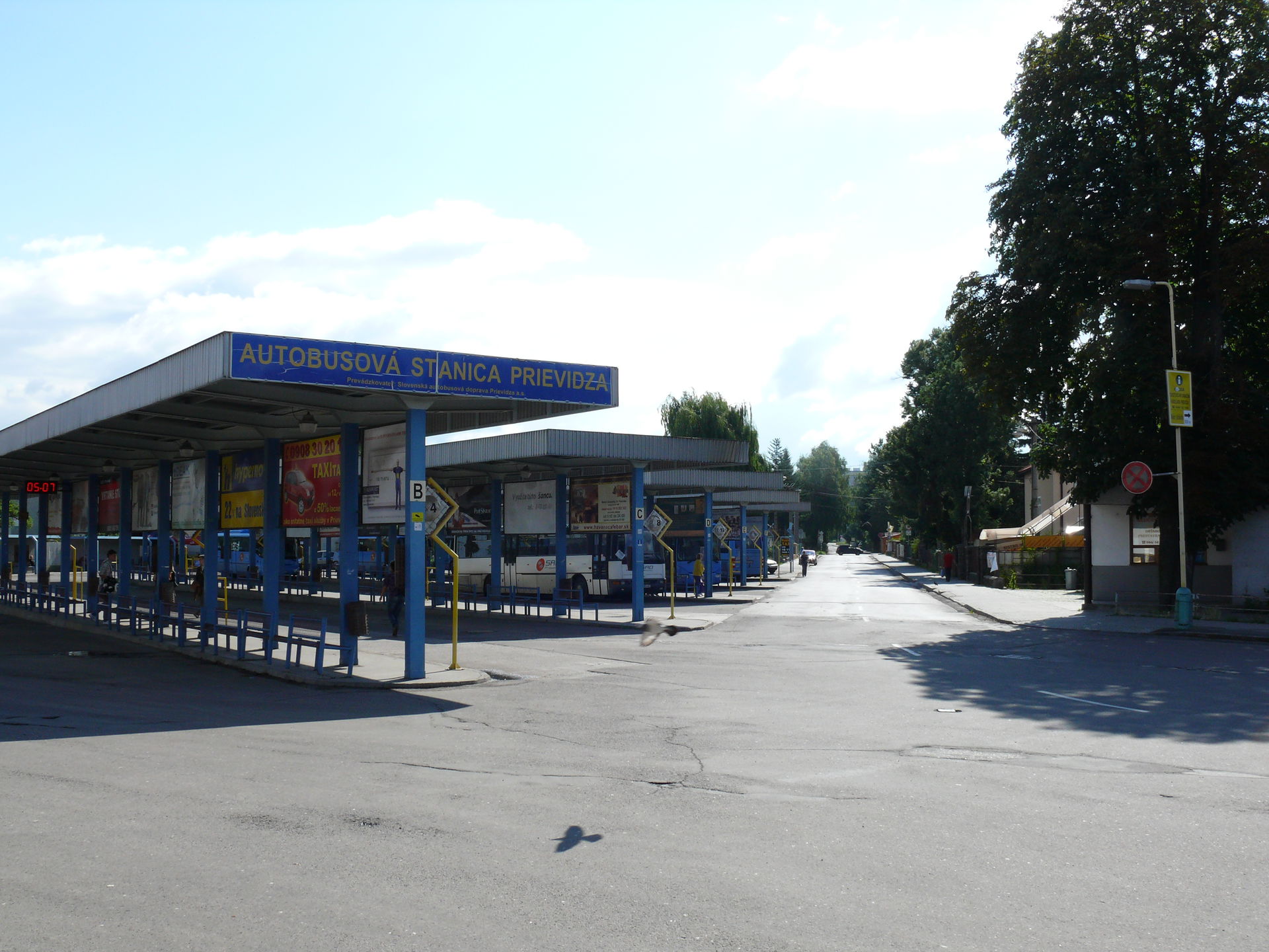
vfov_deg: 40.7
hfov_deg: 52.6
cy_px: 476
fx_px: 1283
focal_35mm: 35
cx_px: 634
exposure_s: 1/320
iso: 100
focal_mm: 7.4
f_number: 7.1
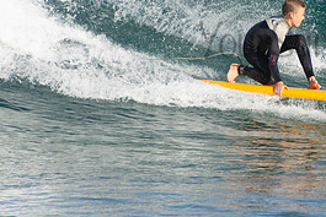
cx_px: 326
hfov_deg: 1.6
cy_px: 29
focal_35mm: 1315
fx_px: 11914
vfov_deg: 1.0
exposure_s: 1/1000
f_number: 5.6
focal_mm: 400
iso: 280
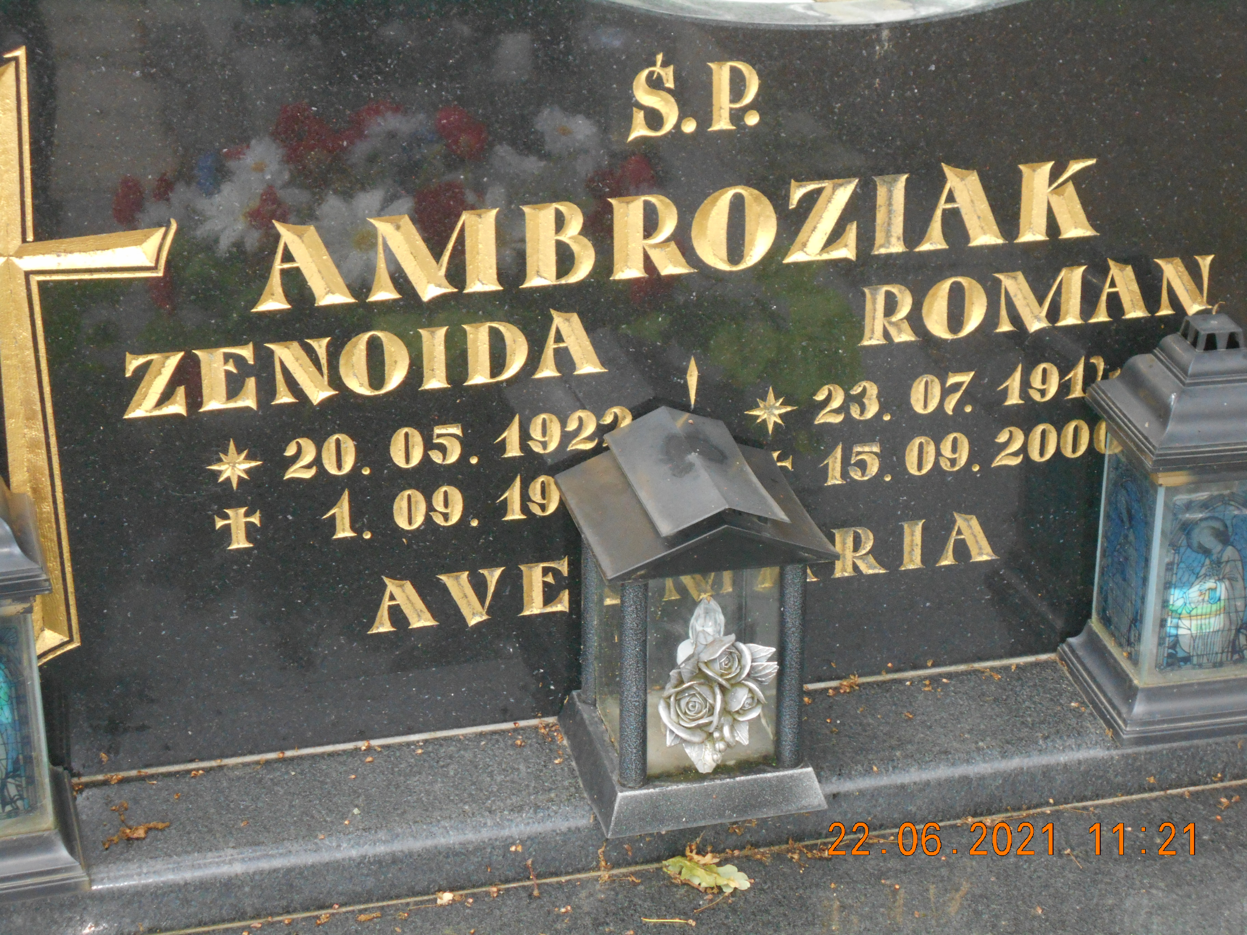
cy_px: 468
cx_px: 624
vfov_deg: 19.4
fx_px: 2738
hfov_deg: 25.7
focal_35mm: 76
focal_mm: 13.5
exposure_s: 1/60
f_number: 5.8
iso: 400
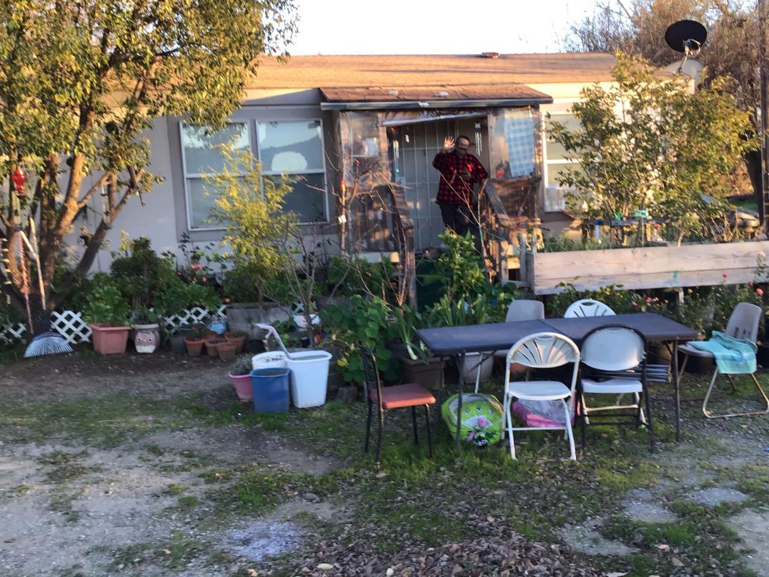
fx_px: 844
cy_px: 269
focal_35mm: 38
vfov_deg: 37.7
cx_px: 444
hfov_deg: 48.8
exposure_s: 1/60
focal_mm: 3.3
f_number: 2.4
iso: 25
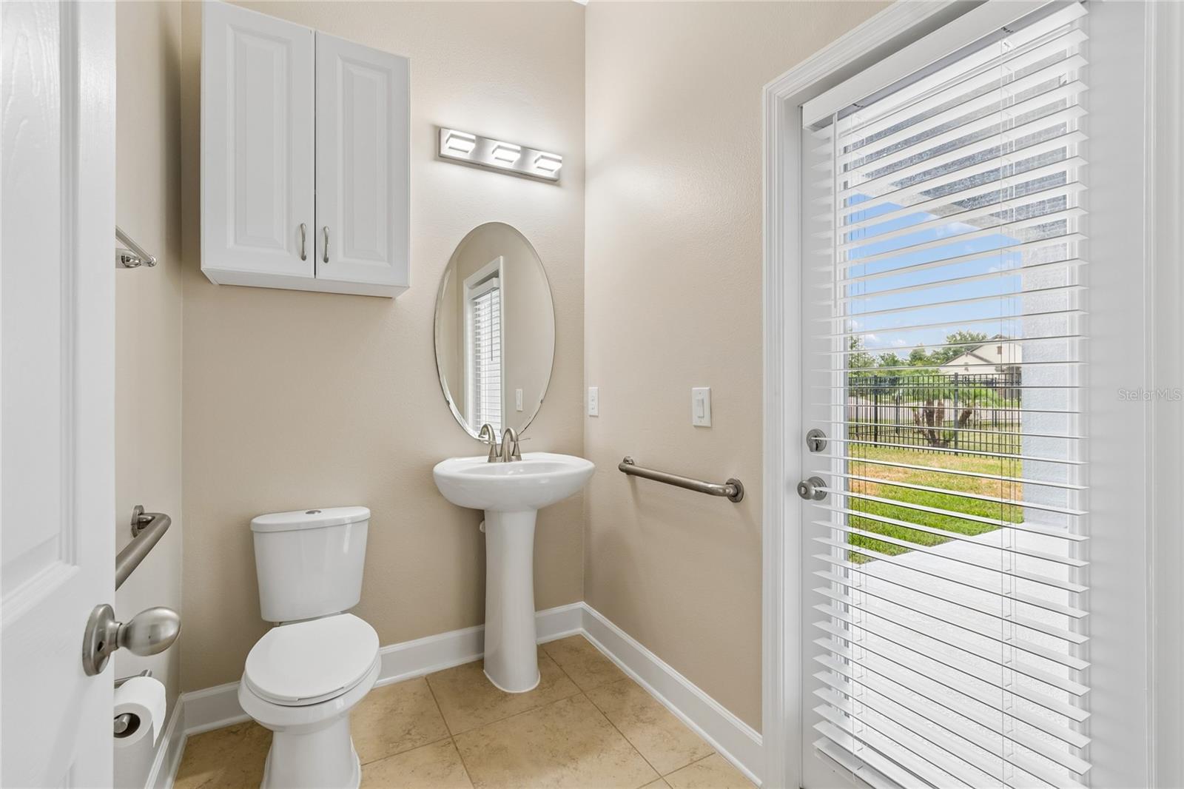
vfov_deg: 77.3
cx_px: 592
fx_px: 493
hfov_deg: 100.4
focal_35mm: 15
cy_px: 394
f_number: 7.1
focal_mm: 10
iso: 100
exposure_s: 1/25
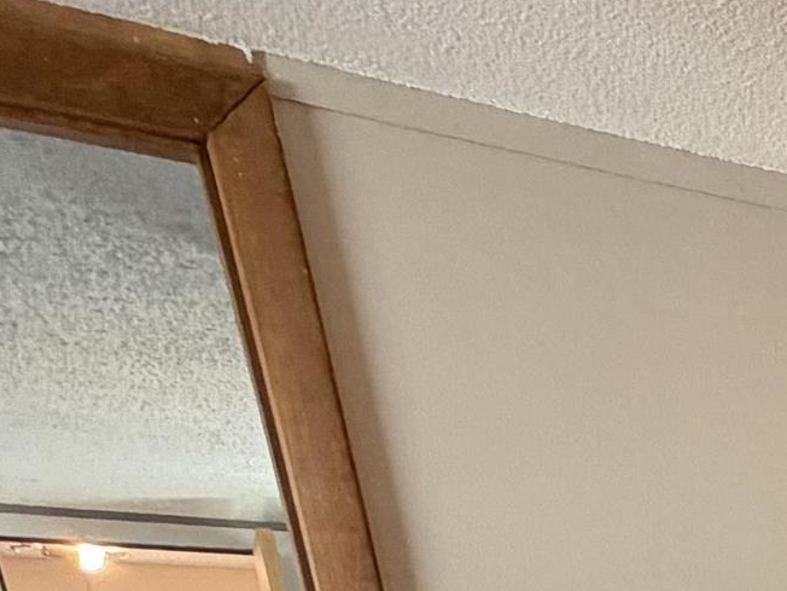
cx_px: 1500
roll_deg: +0.8
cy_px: 1229
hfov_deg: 19.6
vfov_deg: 16.3
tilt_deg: -18.2
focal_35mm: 66
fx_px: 1501
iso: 250
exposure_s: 1/60
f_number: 2.2
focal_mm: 2.22
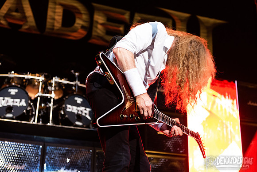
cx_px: 129
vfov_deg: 22.0
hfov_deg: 32.5
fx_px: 441
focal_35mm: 62
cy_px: 83
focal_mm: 60
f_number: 3.2
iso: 2000
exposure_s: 1/320
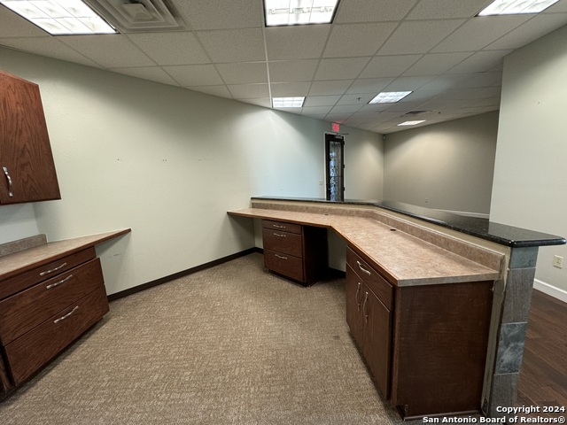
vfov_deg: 85.7
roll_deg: +2.7
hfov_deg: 102.1
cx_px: 284
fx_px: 229
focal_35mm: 14
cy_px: 212
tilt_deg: -9.7
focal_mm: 2.22
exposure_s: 1/60
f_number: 2.2
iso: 200
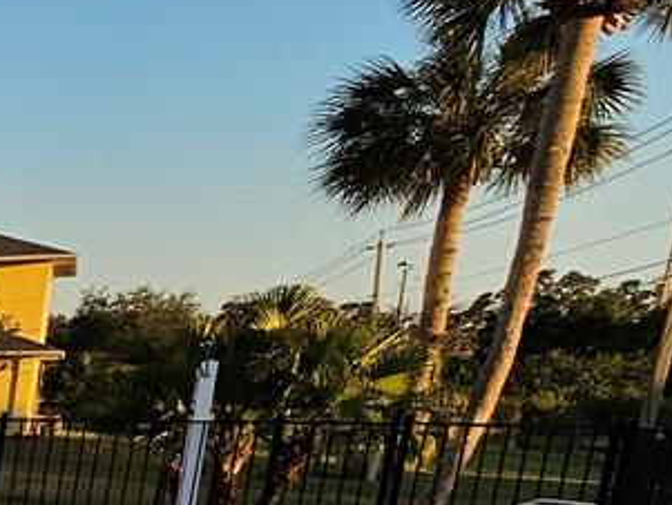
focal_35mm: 69
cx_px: -1031
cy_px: 668
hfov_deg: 14.2
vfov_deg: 19.5
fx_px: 1340
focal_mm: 2.2
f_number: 2.2
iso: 50
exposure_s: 1/829
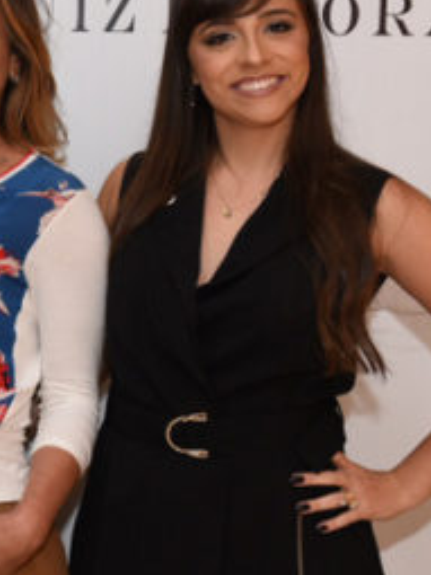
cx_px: -167
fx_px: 1844
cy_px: 256
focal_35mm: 111
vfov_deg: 17.7
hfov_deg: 12.8
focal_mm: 42
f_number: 4.5
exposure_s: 1/80
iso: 500
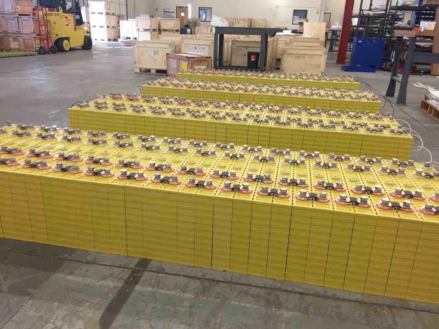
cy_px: 164
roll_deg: -3.7
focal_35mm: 29
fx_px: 368
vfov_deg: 48.2
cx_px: 220
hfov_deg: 61.7
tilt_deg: -21.5
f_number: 2.2
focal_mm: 4.15
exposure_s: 1/30
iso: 64
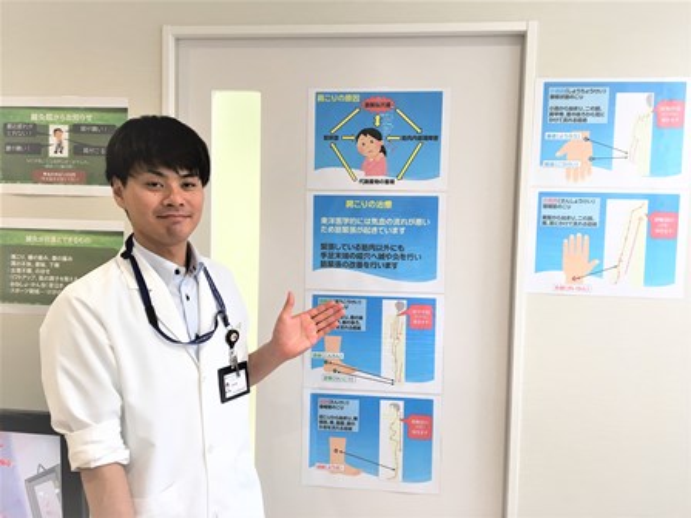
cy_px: 259
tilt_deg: -1.8
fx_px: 579
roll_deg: -1.8
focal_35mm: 29
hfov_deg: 61.7
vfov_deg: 48.2
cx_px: 346
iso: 25
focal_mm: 4.15
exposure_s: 1/30
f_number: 2.2
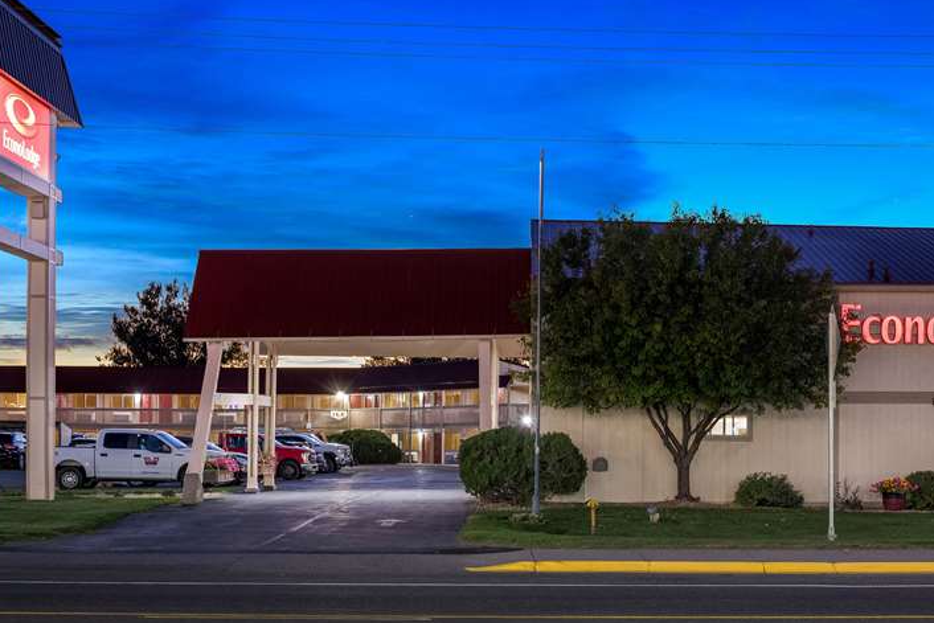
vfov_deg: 31.9
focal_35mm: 42
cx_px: 603
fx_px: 1090
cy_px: 329
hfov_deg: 45.9
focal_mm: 29
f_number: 5
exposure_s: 1/3
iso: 1000
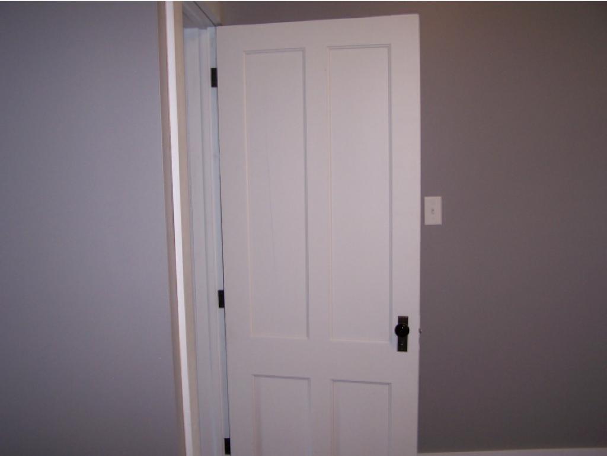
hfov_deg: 49.0
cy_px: 228
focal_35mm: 38
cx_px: 304
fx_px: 667
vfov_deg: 37.8
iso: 140
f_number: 2.8
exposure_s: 1/60
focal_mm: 6.3
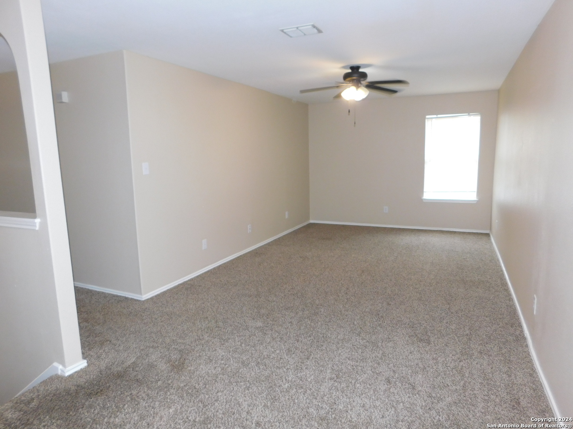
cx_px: 286
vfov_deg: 58.9
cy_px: 214
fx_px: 381
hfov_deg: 73.9
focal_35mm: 23
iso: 200
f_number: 3
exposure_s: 1/30
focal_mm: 4
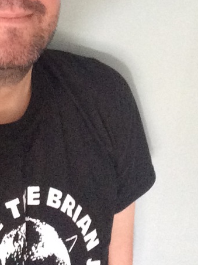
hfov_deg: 22.8
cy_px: 37
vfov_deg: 29.3
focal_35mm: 64
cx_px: 58
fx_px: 488
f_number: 2.4
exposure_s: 1/17
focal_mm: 2.15
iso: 640
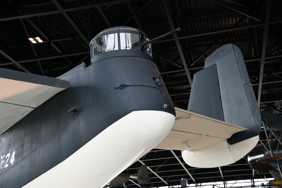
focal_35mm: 57
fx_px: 446
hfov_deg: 35.1
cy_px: 94
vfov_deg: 23.8
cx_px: 141
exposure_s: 1/50
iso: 160
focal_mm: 38
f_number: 3.5
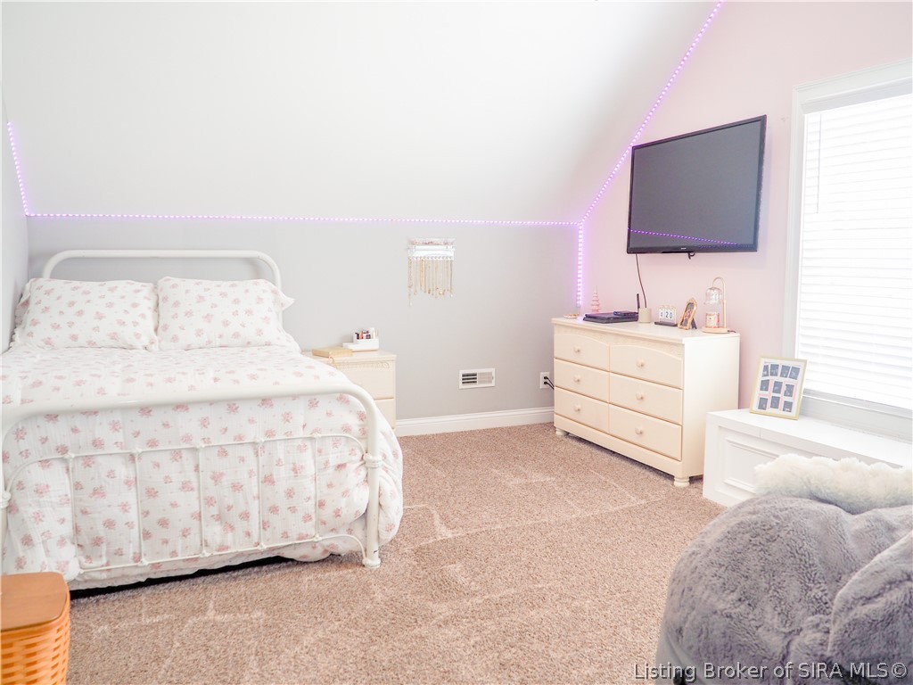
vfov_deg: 49.7
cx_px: 456
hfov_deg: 63.4
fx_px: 739
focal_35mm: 28
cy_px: 342
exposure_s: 1/60
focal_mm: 14
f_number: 3.5
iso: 200
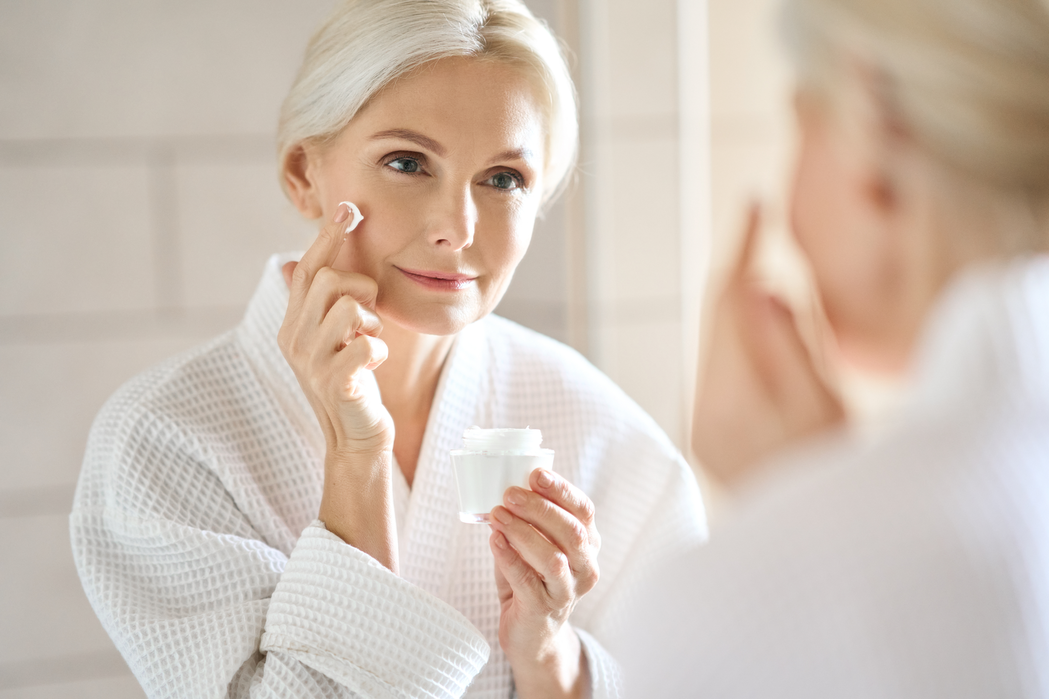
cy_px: 350
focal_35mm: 85
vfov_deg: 16.1
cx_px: 524
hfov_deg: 23.9
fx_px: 2477
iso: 2000
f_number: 1.6
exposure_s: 1/160
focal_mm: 85
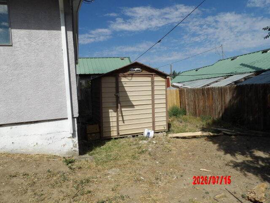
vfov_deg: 56.8
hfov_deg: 71.6
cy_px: 102
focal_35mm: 24
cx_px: 135
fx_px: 187
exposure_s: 1/854
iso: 100
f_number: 4.6
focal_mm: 4.3
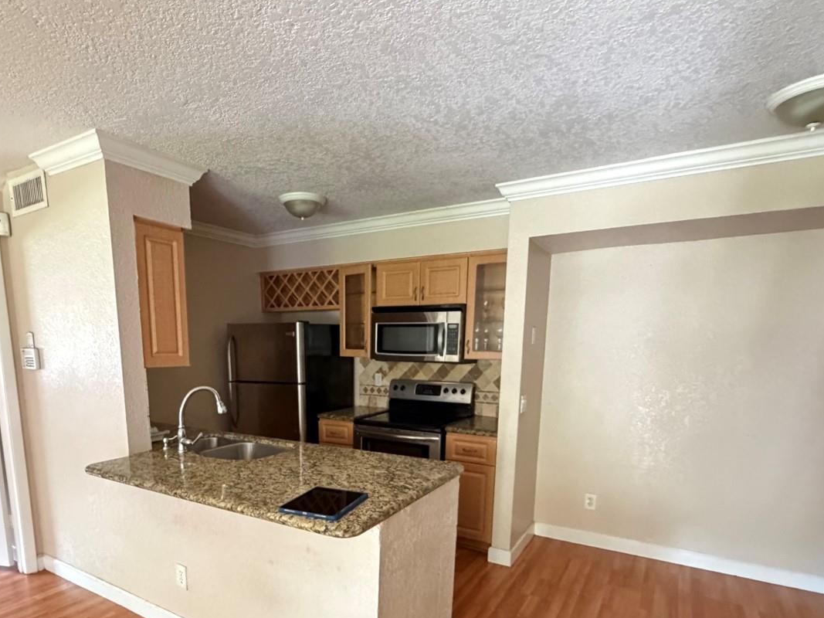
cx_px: 360
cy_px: 430
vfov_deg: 61.3
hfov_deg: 78.6
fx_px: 500
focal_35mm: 21
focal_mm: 2.22
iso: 1250
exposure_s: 1/60
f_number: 2.2
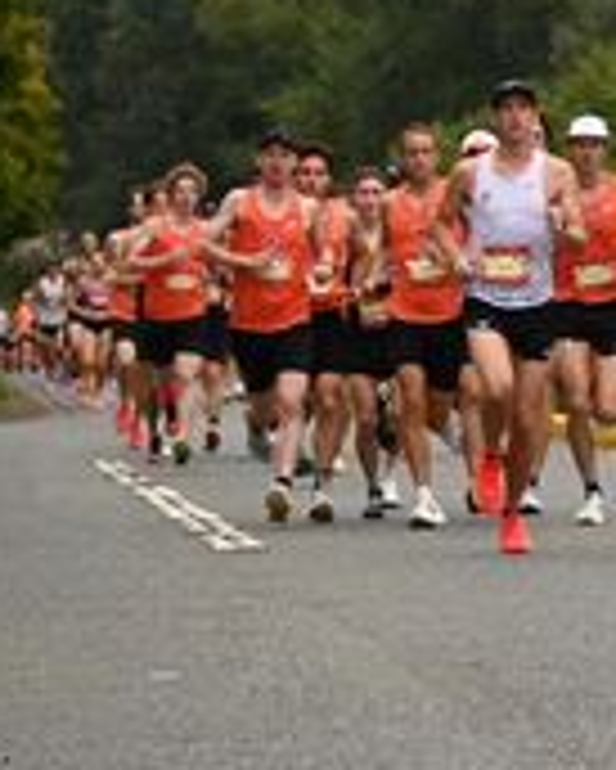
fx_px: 9608
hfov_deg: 3.6
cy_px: -25
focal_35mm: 422
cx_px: 1210
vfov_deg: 4.6
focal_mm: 140
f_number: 6.3
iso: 720
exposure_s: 1/250
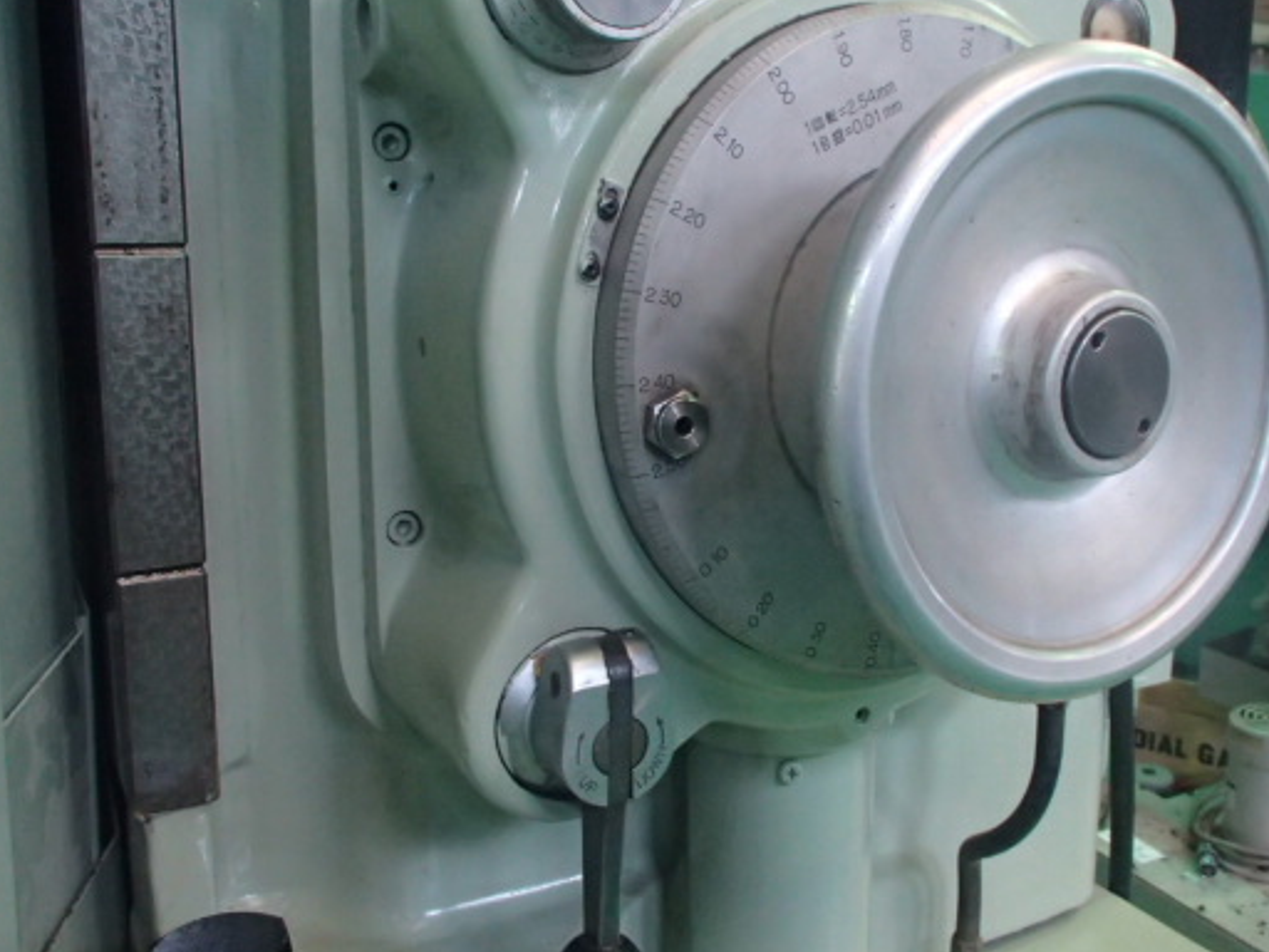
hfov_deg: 52.3
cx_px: 758
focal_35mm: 35
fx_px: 1283
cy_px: 421
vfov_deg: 40.6
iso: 800
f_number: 3.9
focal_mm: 5
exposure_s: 1/25
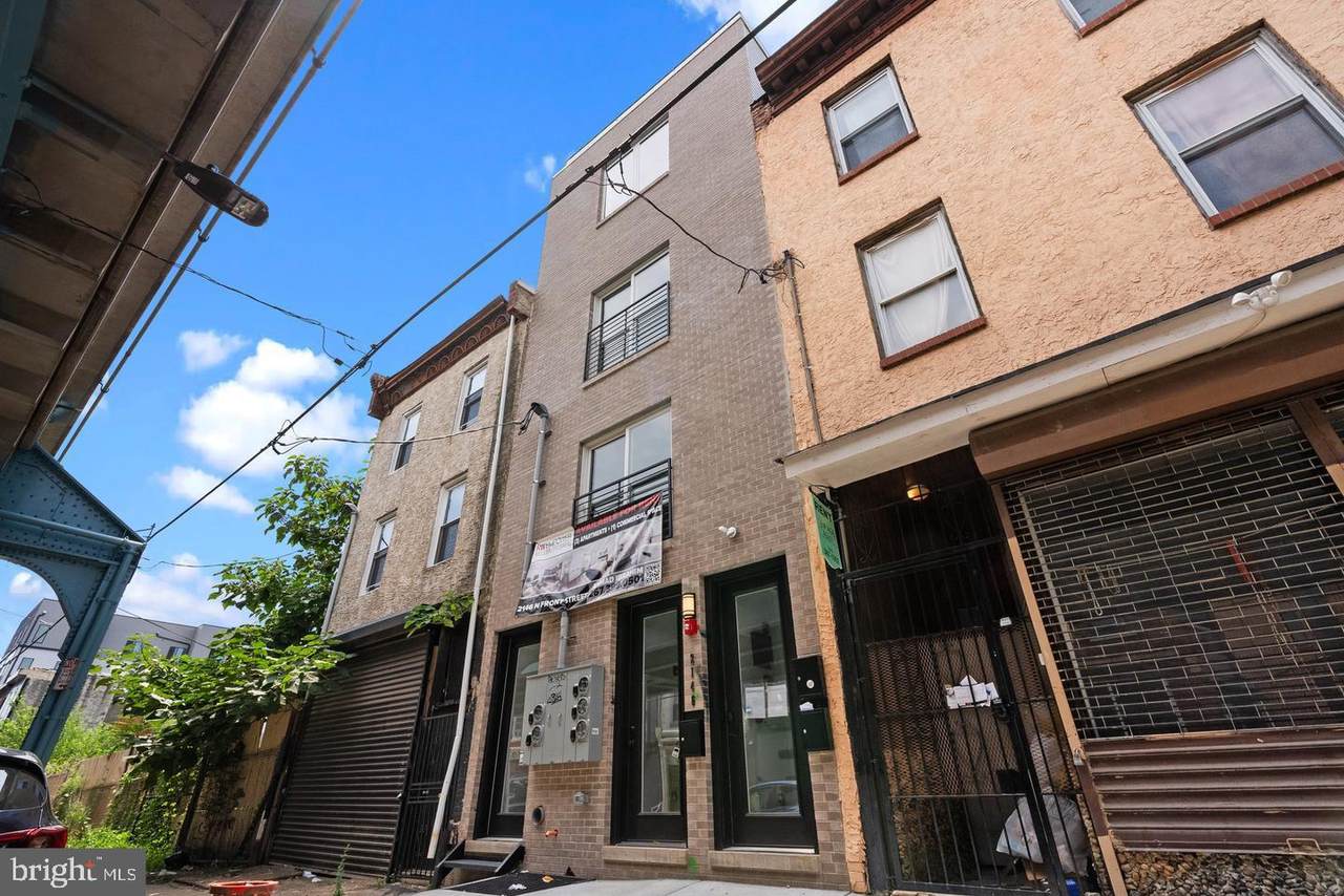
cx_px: 672
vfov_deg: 73.8
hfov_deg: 96.7
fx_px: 597
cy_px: 448
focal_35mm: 16
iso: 640
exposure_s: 1/500
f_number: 11
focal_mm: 16
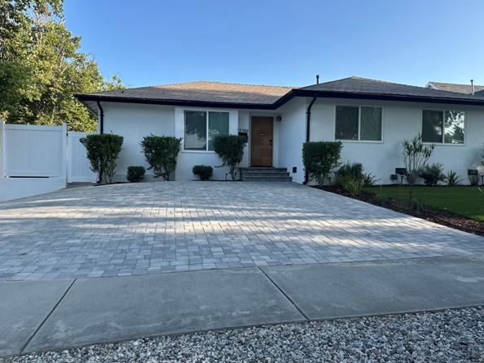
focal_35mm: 26
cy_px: 183
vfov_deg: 53.0
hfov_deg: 67.3
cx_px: 234
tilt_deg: -1.1
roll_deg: -0.1
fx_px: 363
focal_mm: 6.86
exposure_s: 1/1321
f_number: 1.78
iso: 80
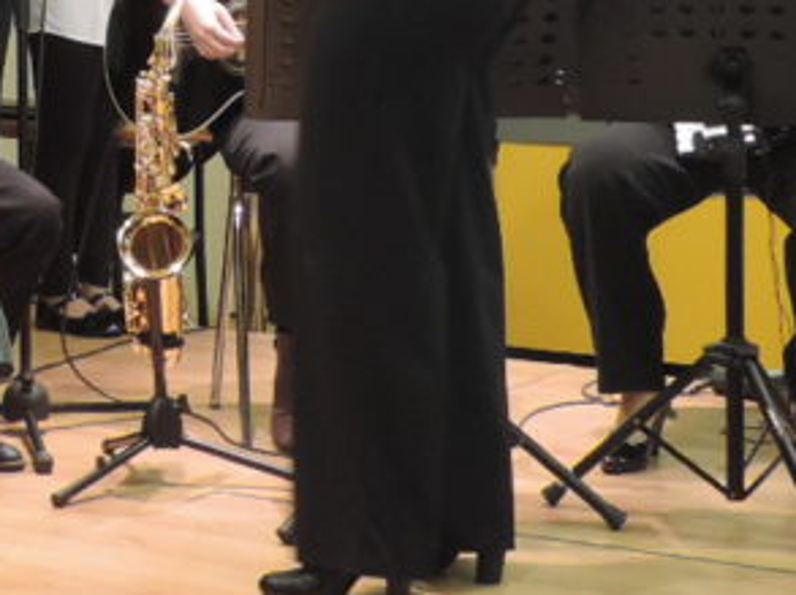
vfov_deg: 10.4
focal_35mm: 140
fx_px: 3215
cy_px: -174
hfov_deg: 13.4
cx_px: -375
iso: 400
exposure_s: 1/13
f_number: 3.3
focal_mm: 7.1
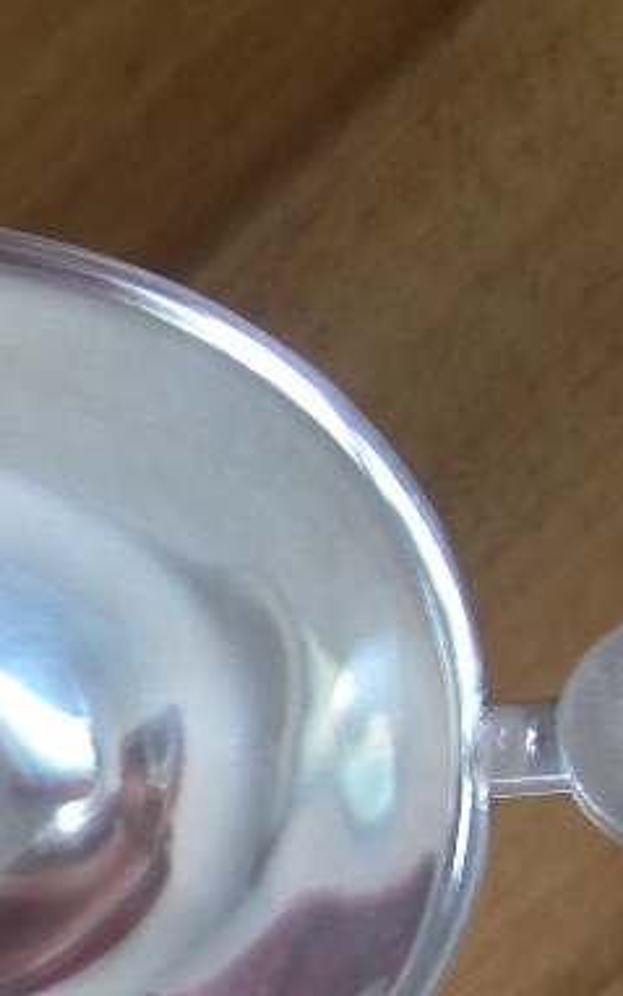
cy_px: 913
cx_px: -250
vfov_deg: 18.9
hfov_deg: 11.7
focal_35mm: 108
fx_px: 2932
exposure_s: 1/3.3
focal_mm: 7.8
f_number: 2.8
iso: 50
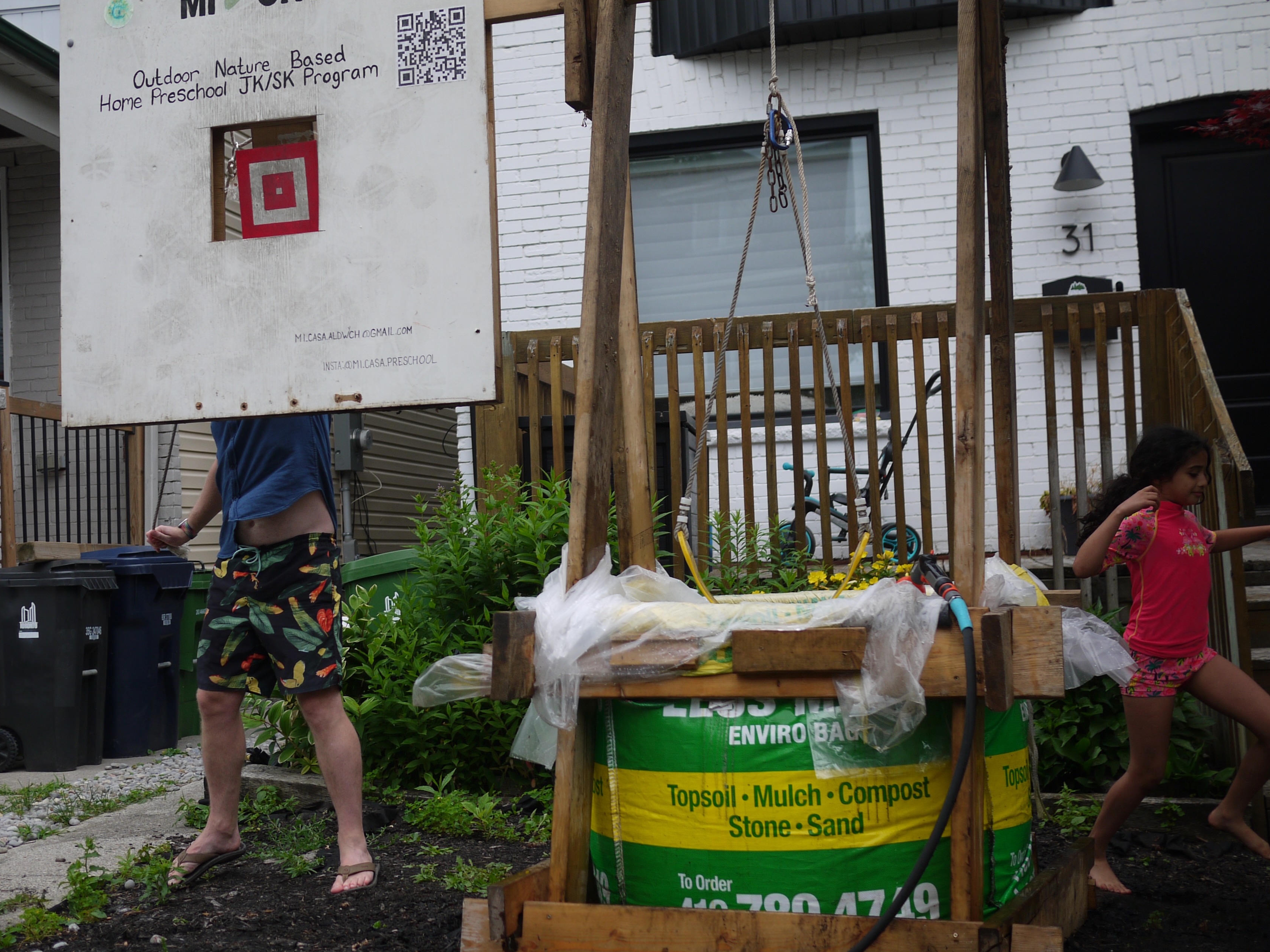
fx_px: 1724
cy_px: 466
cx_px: 530
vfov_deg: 30.9
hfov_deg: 40.3
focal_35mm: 47
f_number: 2
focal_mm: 20
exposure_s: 1/1000
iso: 100
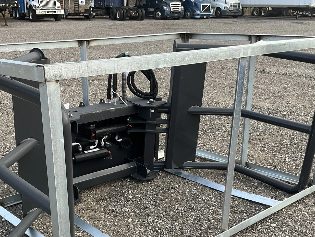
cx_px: 130
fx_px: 428
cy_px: 179
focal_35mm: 47
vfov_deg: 30.3
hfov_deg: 40.3
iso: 16
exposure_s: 1/122
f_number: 1.8
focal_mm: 3
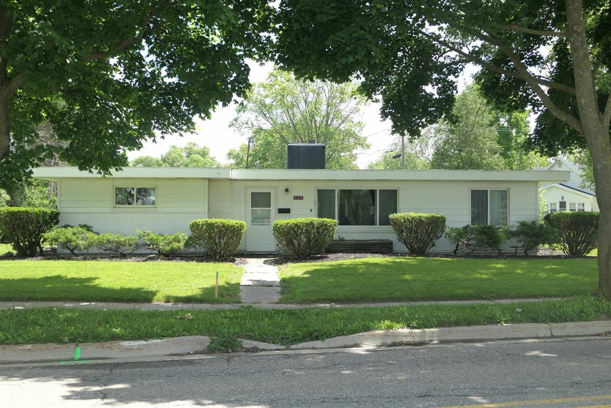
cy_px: 204
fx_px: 679
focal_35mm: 40
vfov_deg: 33.4
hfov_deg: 48.5
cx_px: 306
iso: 125
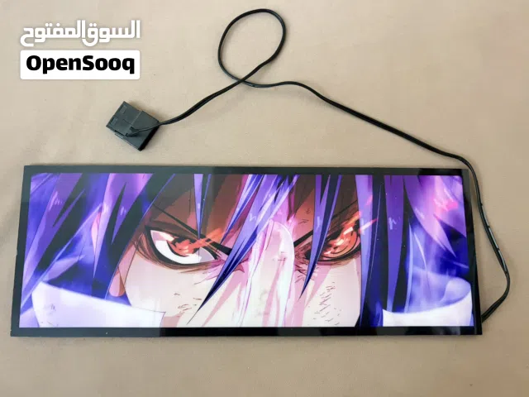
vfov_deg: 53.1
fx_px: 397
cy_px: 198
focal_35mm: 26
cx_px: 264
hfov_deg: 67.3
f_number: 1.6
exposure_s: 1/25
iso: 800
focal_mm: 5.96
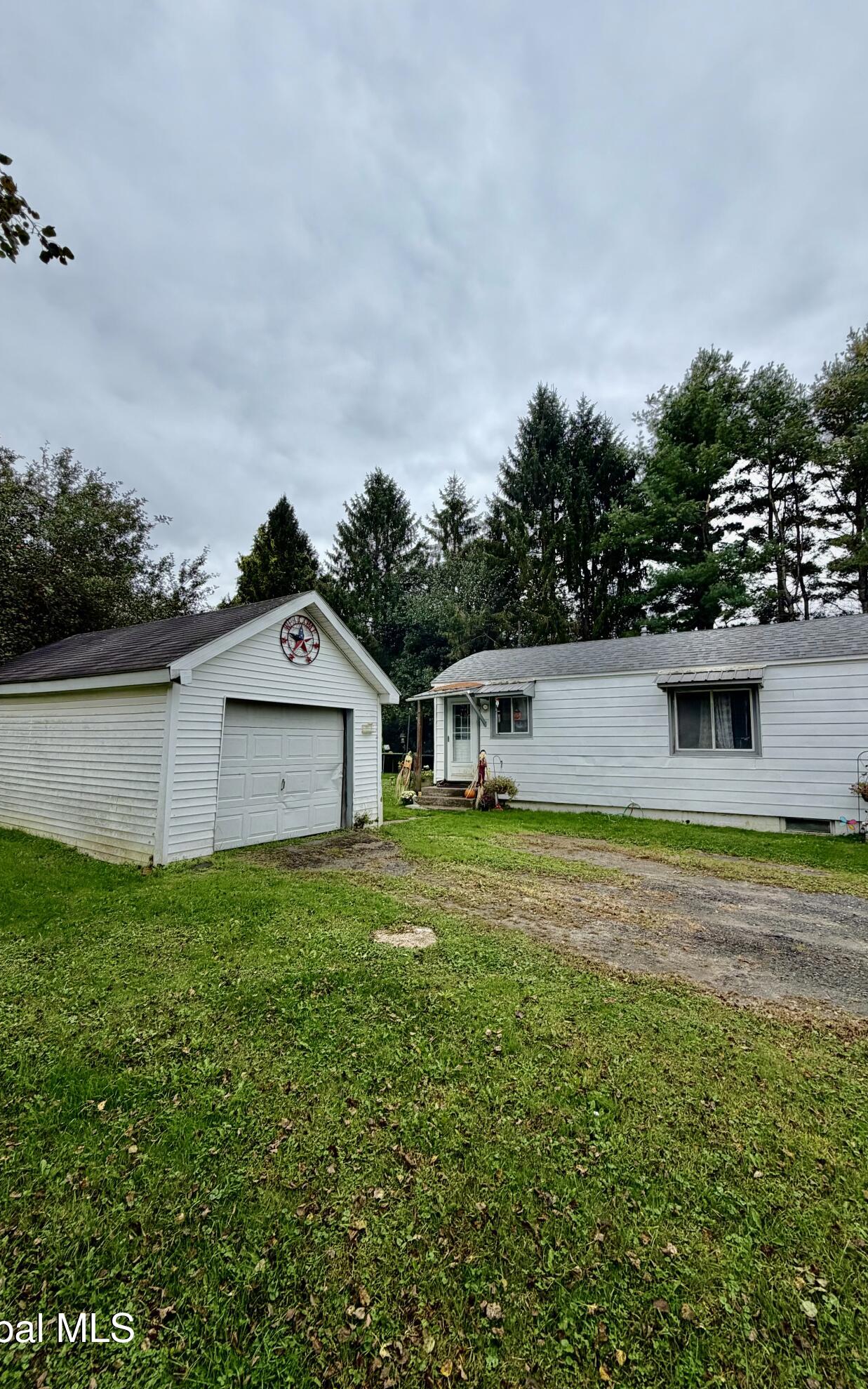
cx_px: 453
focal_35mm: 15
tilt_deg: +5.4
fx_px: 568
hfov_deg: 74.8
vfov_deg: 101.5
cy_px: 691
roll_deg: +0.2
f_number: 2.2
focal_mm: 2.22
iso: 40
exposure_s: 1/770
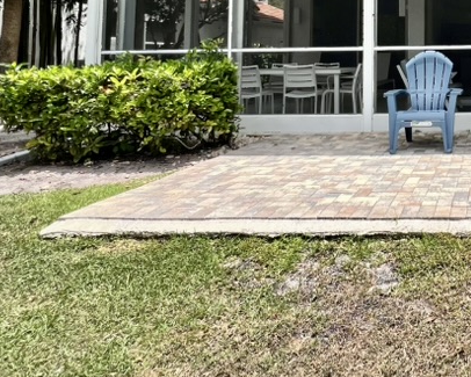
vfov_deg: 41.6
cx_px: 478
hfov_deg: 46.1
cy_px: 28
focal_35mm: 32
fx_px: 446
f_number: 1.8
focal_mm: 1.57
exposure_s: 1/1488
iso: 32
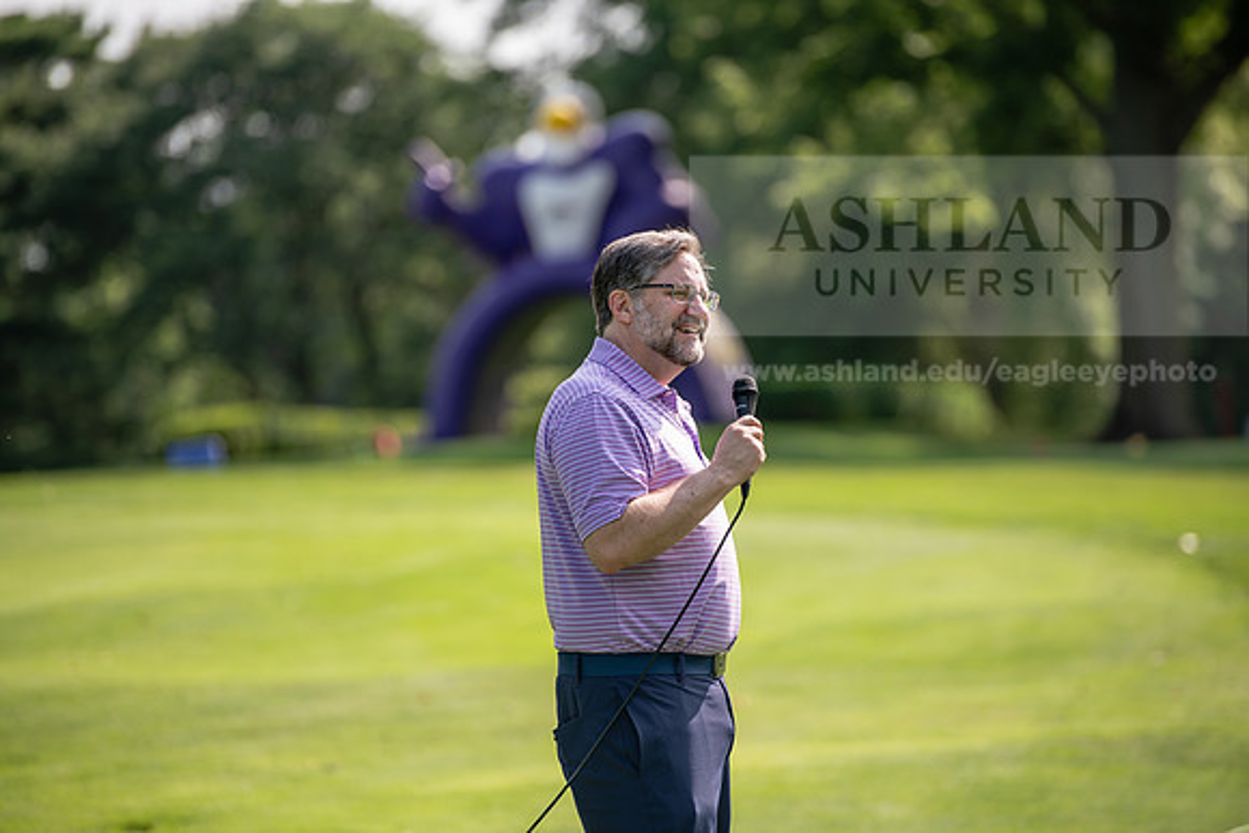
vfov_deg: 6.9
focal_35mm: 200
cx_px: 624
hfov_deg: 10.3
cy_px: 416
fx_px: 6940
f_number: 3.5
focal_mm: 200
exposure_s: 1/500
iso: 80
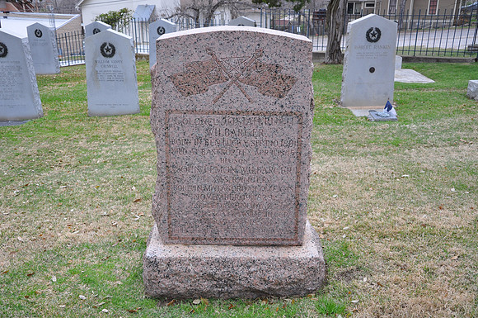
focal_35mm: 36
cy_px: 159
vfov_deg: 36.8
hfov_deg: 53.2
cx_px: 239
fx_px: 477
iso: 320
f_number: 5.6
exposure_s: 1/125
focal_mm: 24
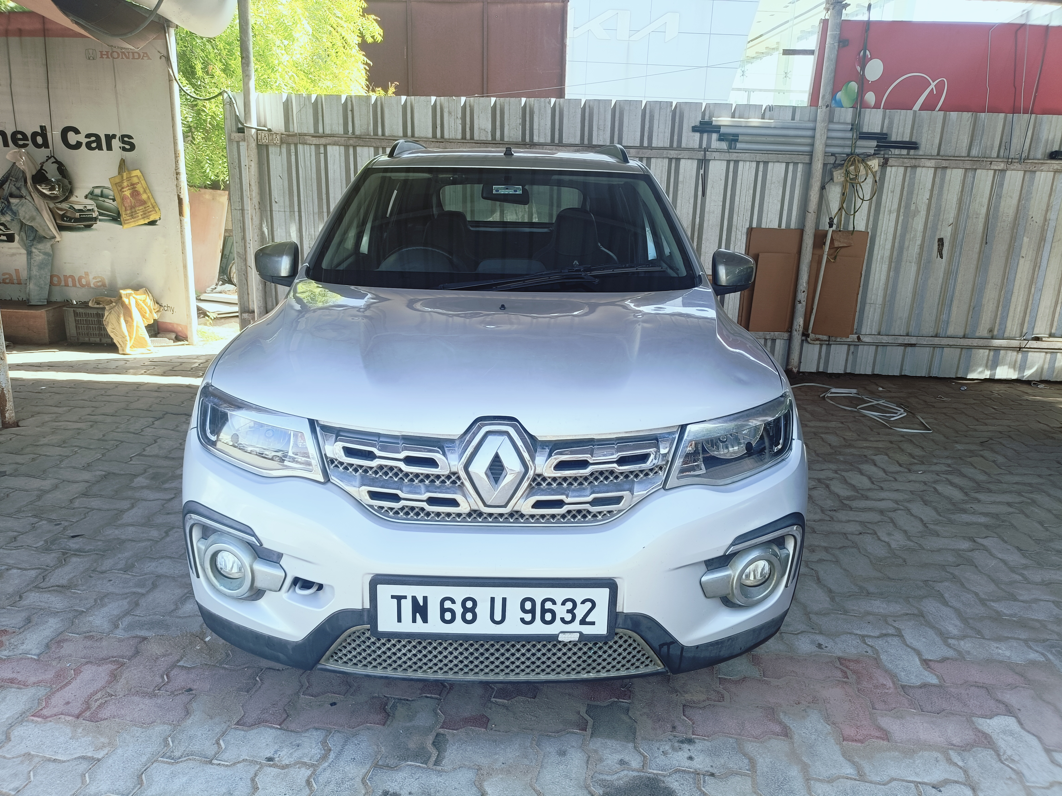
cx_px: 531
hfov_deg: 69.4
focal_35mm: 25
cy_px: 398
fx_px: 767
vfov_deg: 54.9
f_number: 1.7
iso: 136
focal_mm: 4.7
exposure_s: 1/101
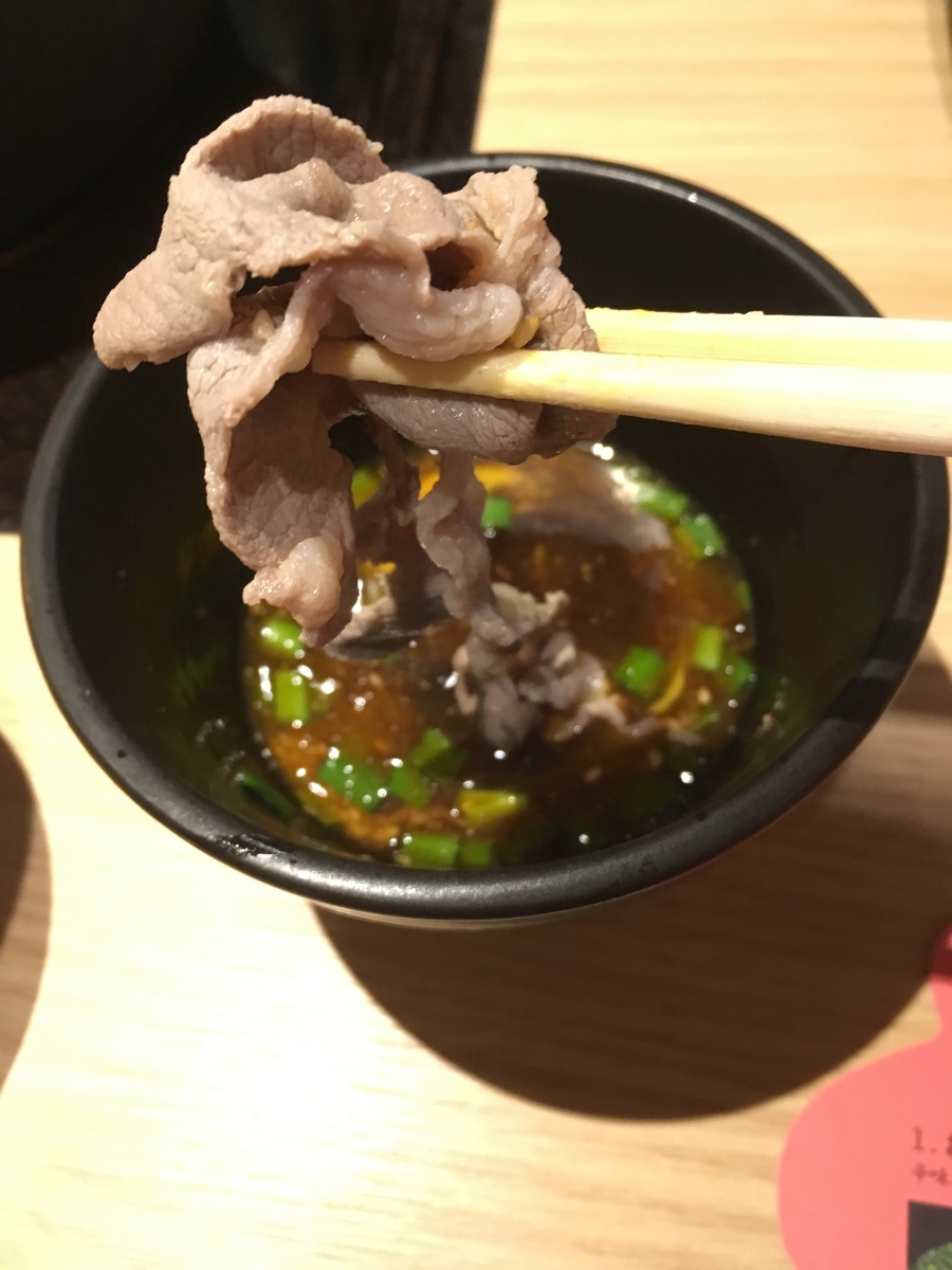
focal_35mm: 29
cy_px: 635
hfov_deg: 48.2
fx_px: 1063
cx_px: 476
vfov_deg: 61.7
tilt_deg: -59.6
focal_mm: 4.15
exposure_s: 1/20
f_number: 2.2
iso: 200
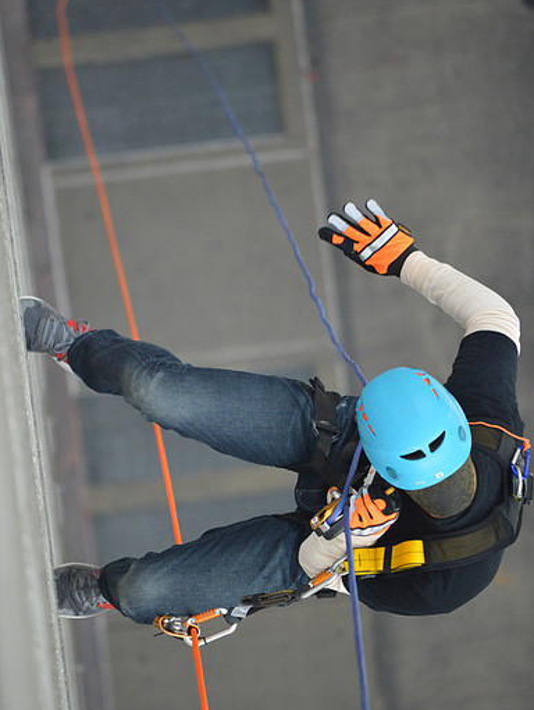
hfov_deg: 4.6
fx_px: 6718
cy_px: 354
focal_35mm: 327
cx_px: 267
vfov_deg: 6.1
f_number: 5.6
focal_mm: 200
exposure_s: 1/500
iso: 1800
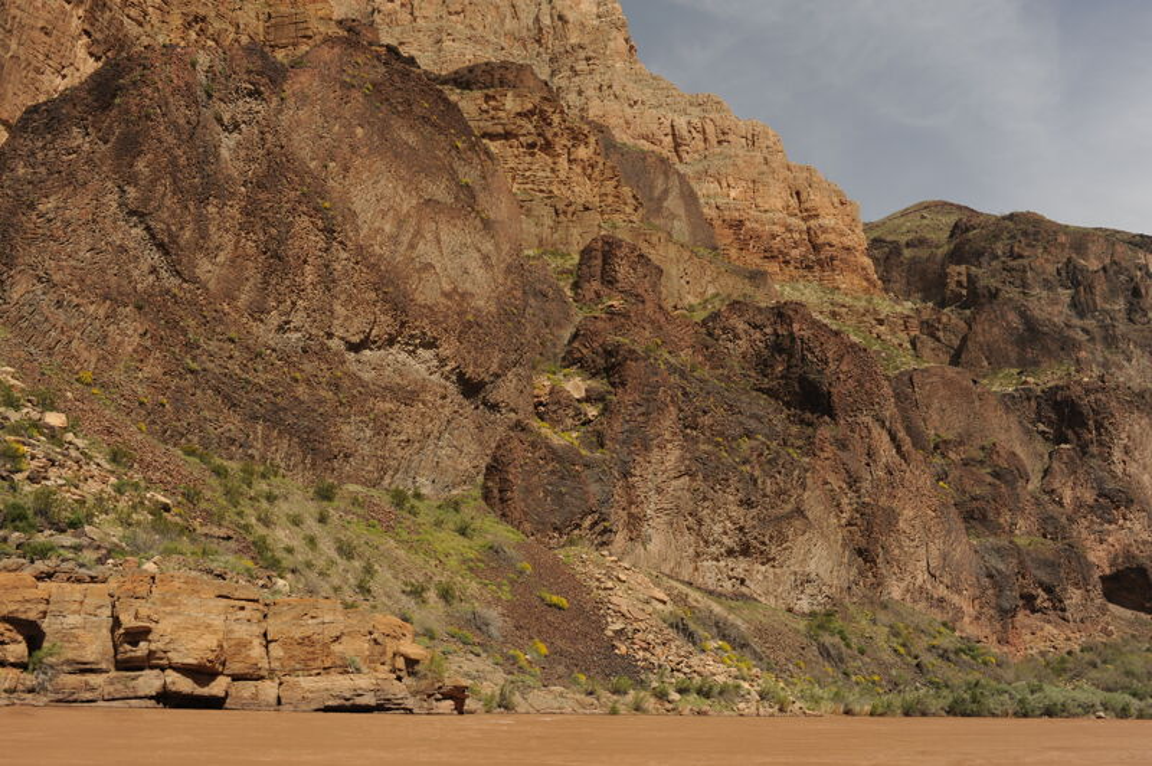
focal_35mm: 35
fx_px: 1119
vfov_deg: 37.8
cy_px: 383
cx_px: 576
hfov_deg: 54.5
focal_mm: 35
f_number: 8
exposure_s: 1/400
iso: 200
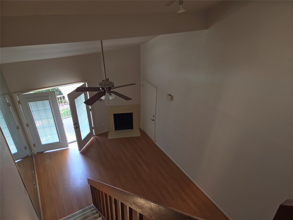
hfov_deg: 73.9
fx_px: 195
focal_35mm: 23
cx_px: 146
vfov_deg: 58.9
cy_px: 110
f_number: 1.8
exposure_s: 1/60
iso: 64
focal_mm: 5.4
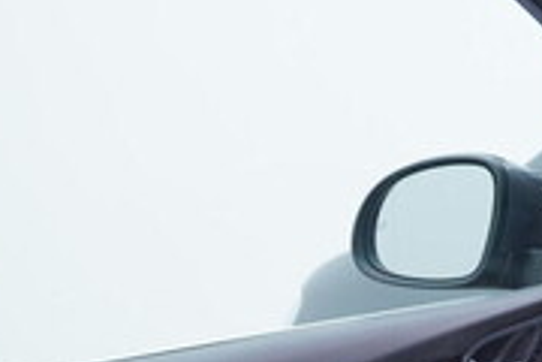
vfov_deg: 12.3
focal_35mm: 110
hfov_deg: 17.5
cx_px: 687
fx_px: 1656
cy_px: 354
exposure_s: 1/50
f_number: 3.2
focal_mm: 24
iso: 125
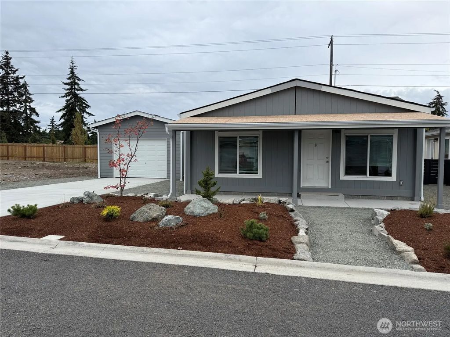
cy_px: 168
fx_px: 312
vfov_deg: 56.8
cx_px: 225
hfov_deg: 71.6
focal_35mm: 24
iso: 80
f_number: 1.78
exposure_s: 1/1005
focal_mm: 6.76
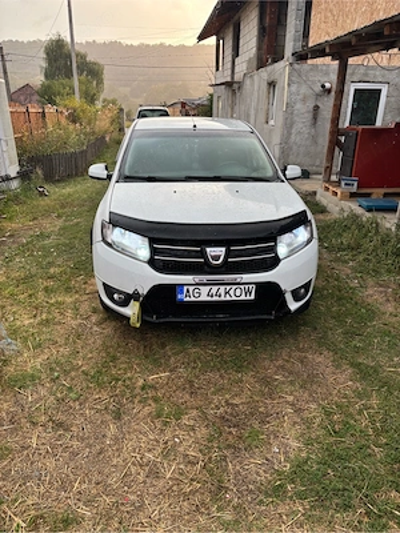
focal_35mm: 26
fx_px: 401
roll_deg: -1.8
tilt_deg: -22.7
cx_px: 200
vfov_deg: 67.3
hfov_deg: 53.1
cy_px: 266
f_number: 1.6
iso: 50
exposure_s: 1/284
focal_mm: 5.96
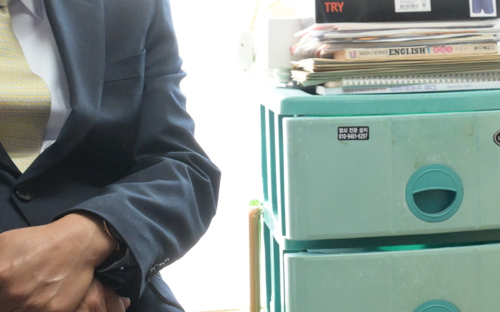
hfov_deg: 15.5
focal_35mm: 128
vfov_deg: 10.2
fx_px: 1744
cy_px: 49
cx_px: 659
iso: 2500
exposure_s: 1/160
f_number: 6.3
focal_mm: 31.5
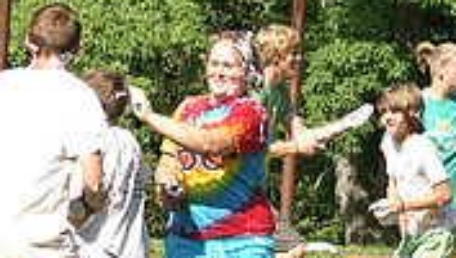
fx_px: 4357
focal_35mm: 360
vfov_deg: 3.4
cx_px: -59
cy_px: 258
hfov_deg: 6.0
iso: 100
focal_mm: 70
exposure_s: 1/400
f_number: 6.3
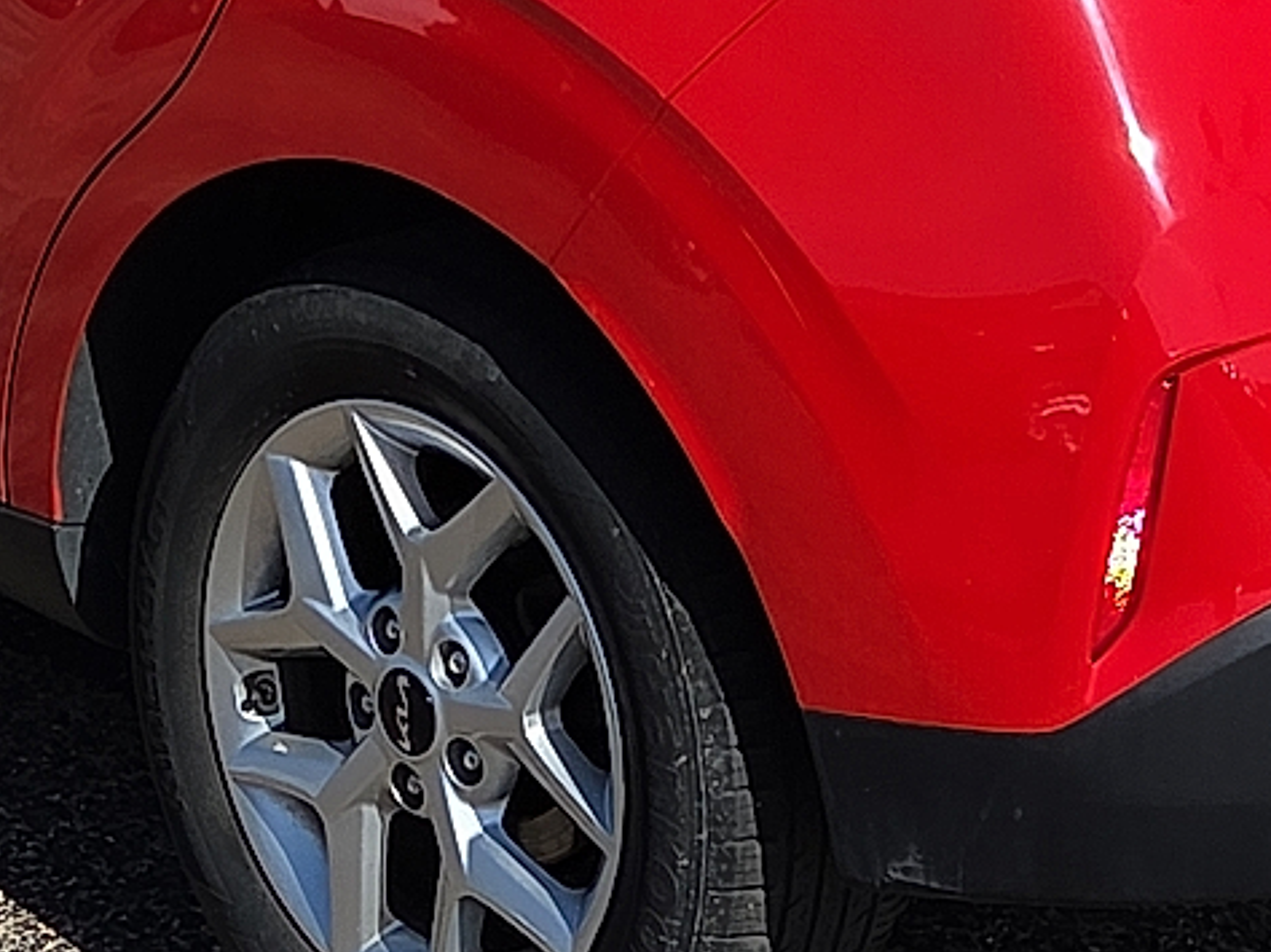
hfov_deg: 15.8
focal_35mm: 125
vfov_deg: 11.6
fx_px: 4587
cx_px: 539
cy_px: -126
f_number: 1.8
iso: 77
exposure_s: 1/10000
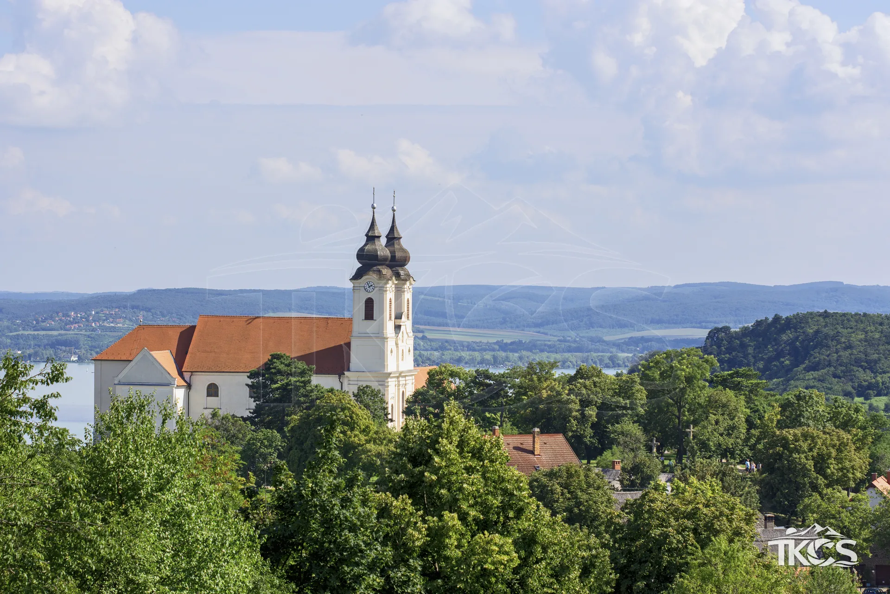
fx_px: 2596
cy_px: 297
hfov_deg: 19.5
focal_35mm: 105
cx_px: 445
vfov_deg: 13.0
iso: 100
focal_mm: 70
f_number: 5.6
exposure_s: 1/400
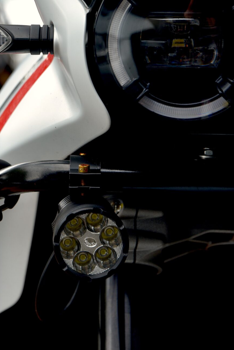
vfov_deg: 14.7
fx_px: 1344
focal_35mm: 138
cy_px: 52
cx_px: 38
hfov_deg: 9.9
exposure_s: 1/80
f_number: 4.5
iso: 100
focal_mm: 70
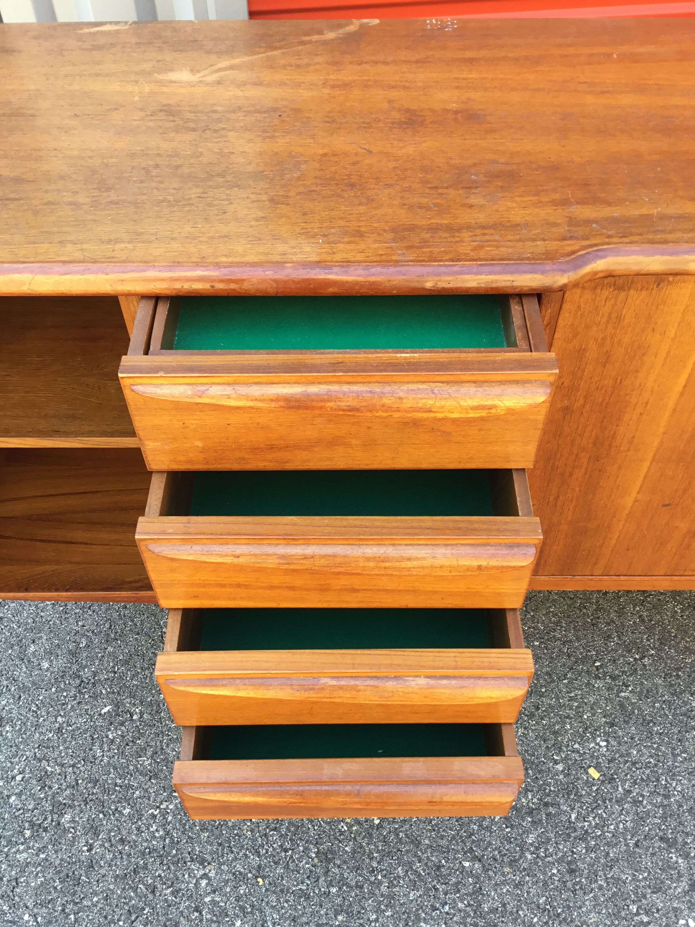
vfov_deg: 58.4
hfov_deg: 45.4
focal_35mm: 31
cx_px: 348
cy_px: 464
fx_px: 830
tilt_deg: -49.7
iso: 32
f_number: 2.4
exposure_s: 1/50
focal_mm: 3.3
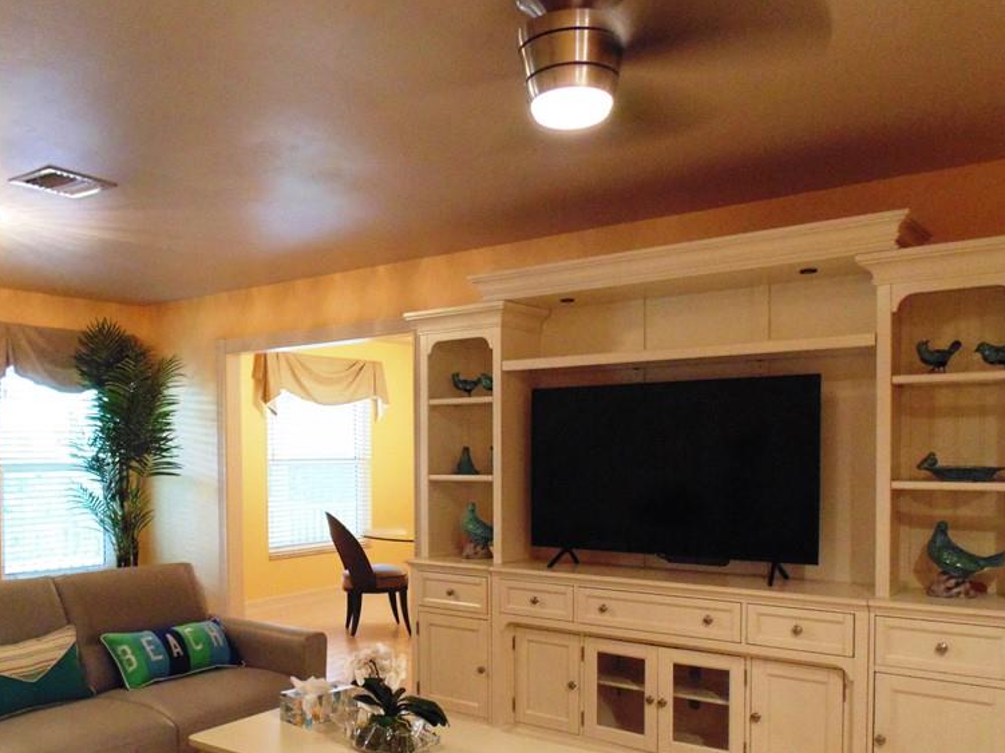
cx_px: 419
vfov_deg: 46.2
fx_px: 871
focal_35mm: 30
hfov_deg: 59.6
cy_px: 488
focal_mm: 4
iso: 400
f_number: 3.1
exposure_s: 1/15
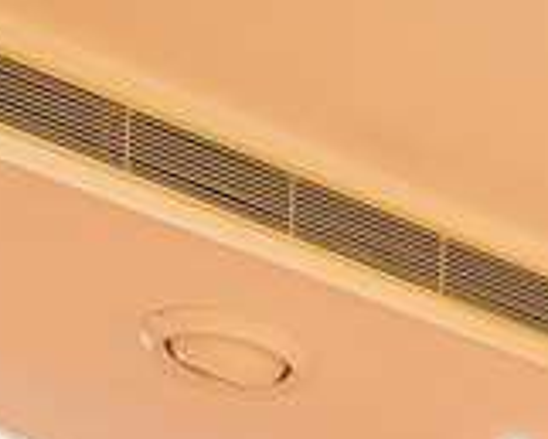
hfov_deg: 11.5
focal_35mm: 140
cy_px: 1506
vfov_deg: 8.4
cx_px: 1299
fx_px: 2272
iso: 400
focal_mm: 16
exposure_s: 1/15
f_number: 5
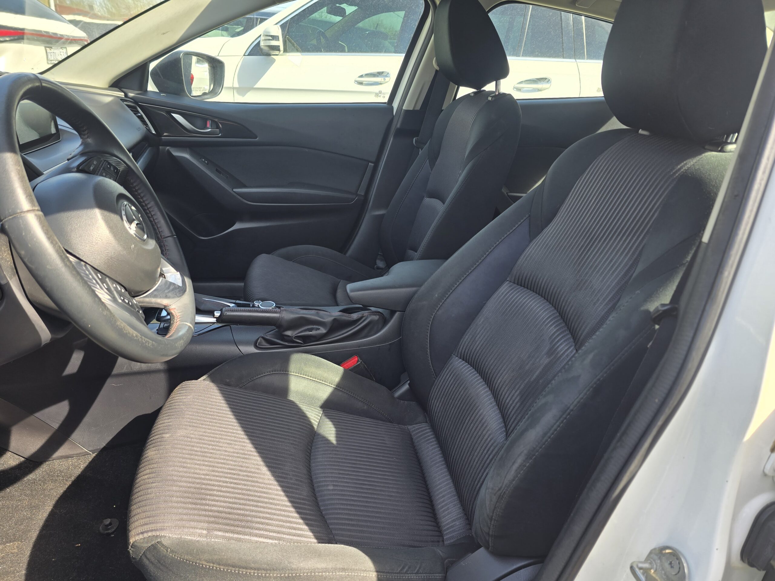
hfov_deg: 73.9
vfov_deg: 58.9
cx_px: 388
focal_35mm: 23
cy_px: 290
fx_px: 515
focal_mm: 6.3
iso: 20
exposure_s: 1/180
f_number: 1.7
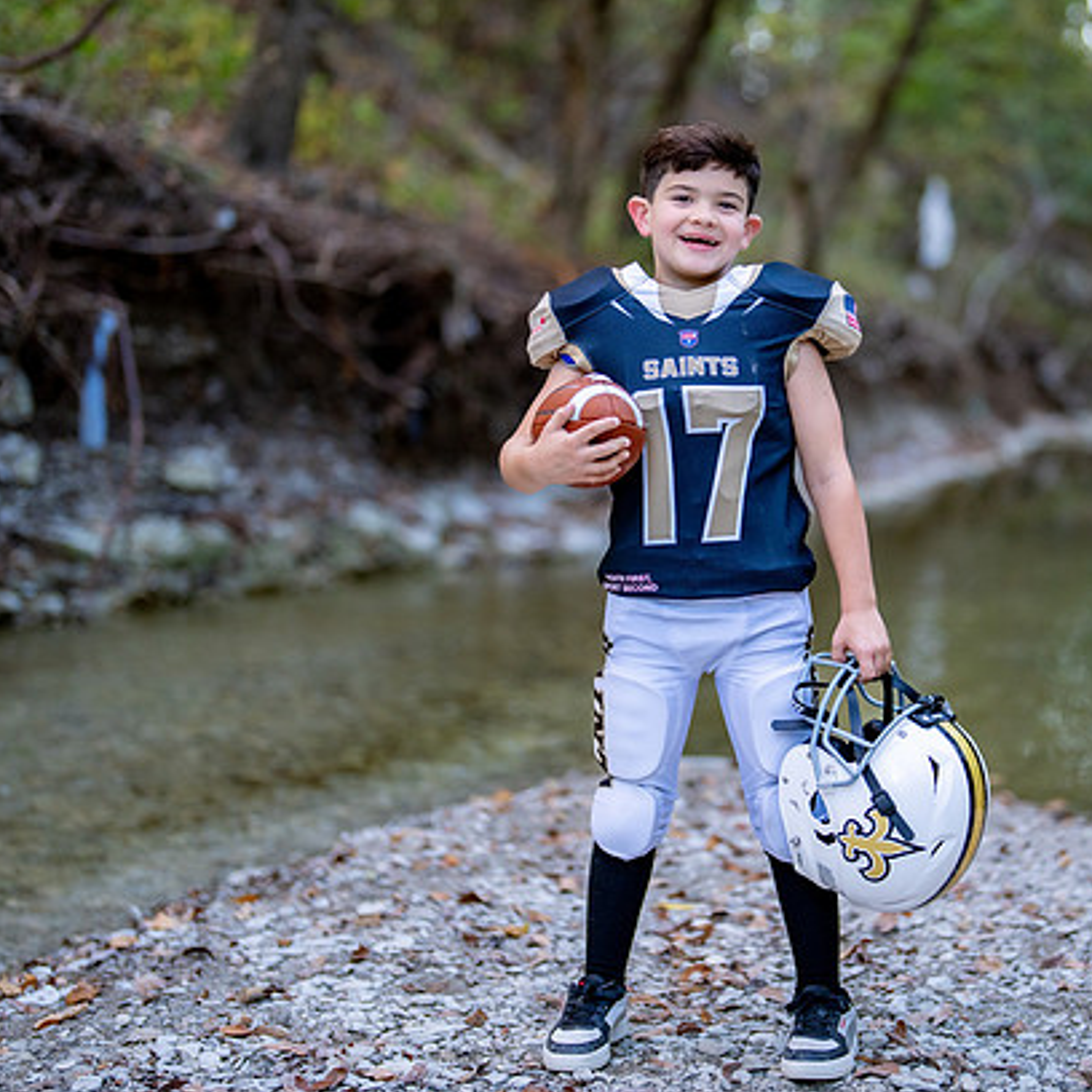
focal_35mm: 75
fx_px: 2677
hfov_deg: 23.0
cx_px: 723
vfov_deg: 23.0
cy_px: 487
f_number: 1.2
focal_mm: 50
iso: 500
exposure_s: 1/500
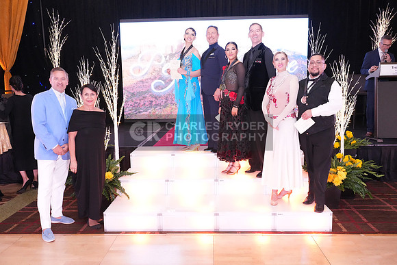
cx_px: 198
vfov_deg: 43.6
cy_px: 132
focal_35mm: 30
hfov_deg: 61.9
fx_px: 331
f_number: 5.6
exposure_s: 1/250
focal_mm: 30
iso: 8000
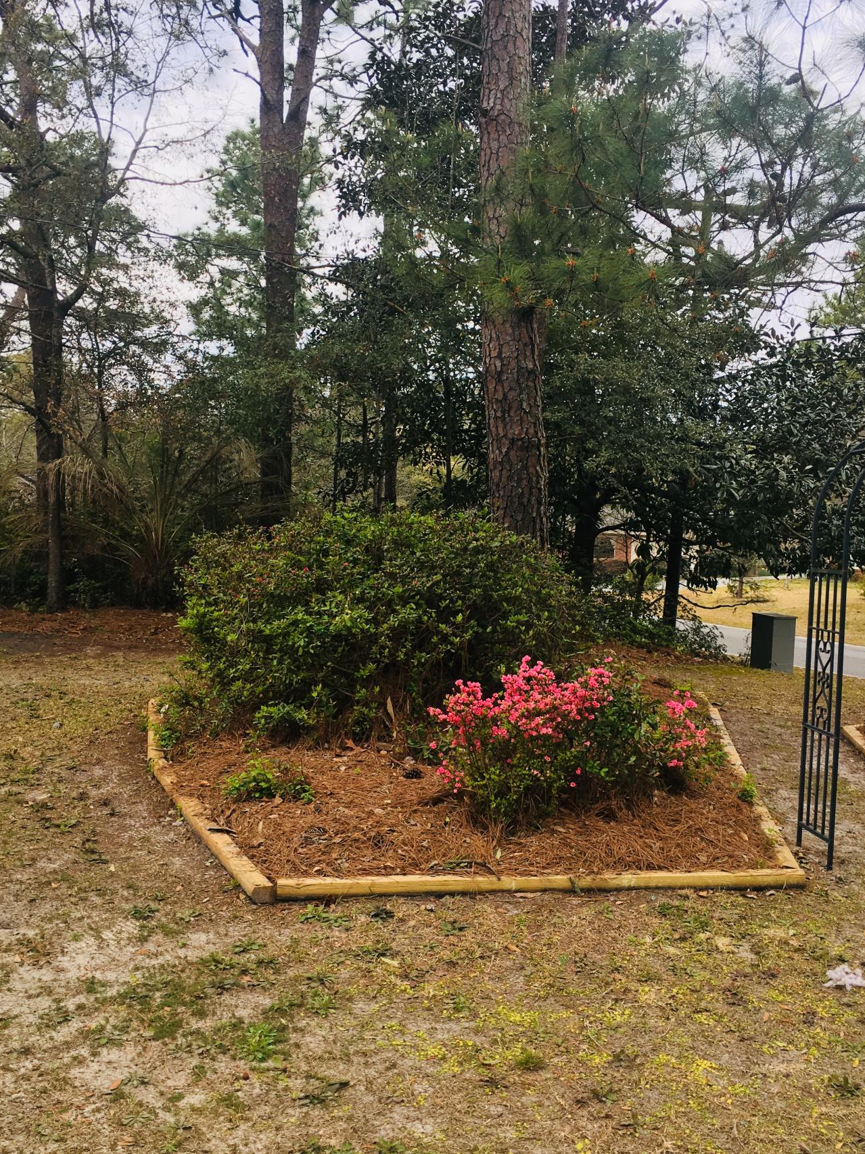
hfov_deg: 41.8
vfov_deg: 54.0
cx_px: 451
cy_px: 576
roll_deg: -1.8
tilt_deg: -4.4
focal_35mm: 34
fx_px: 1133
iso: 25
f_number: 2.2
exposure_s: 1/411
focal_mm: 4.15
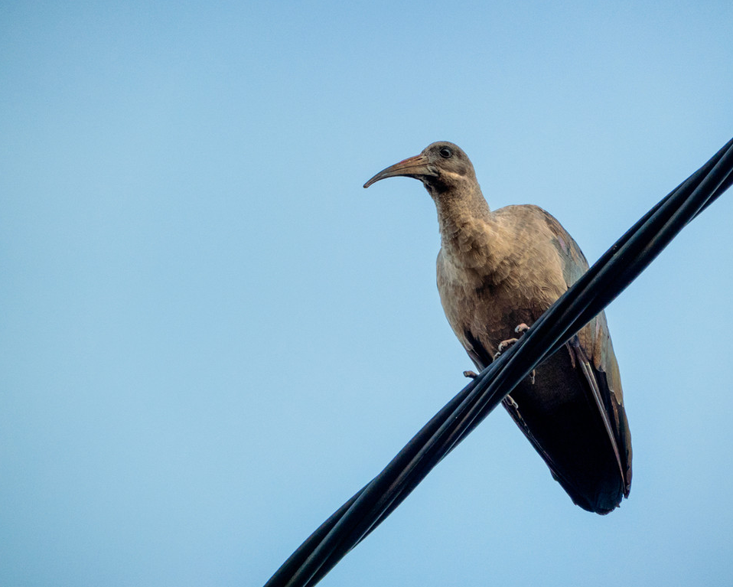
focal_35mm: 235
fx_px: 5100
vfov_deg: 6.6
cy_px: 305
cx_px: 412
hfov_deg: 8.2
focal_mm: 72
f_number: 4.5
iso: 250
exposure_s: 1/200
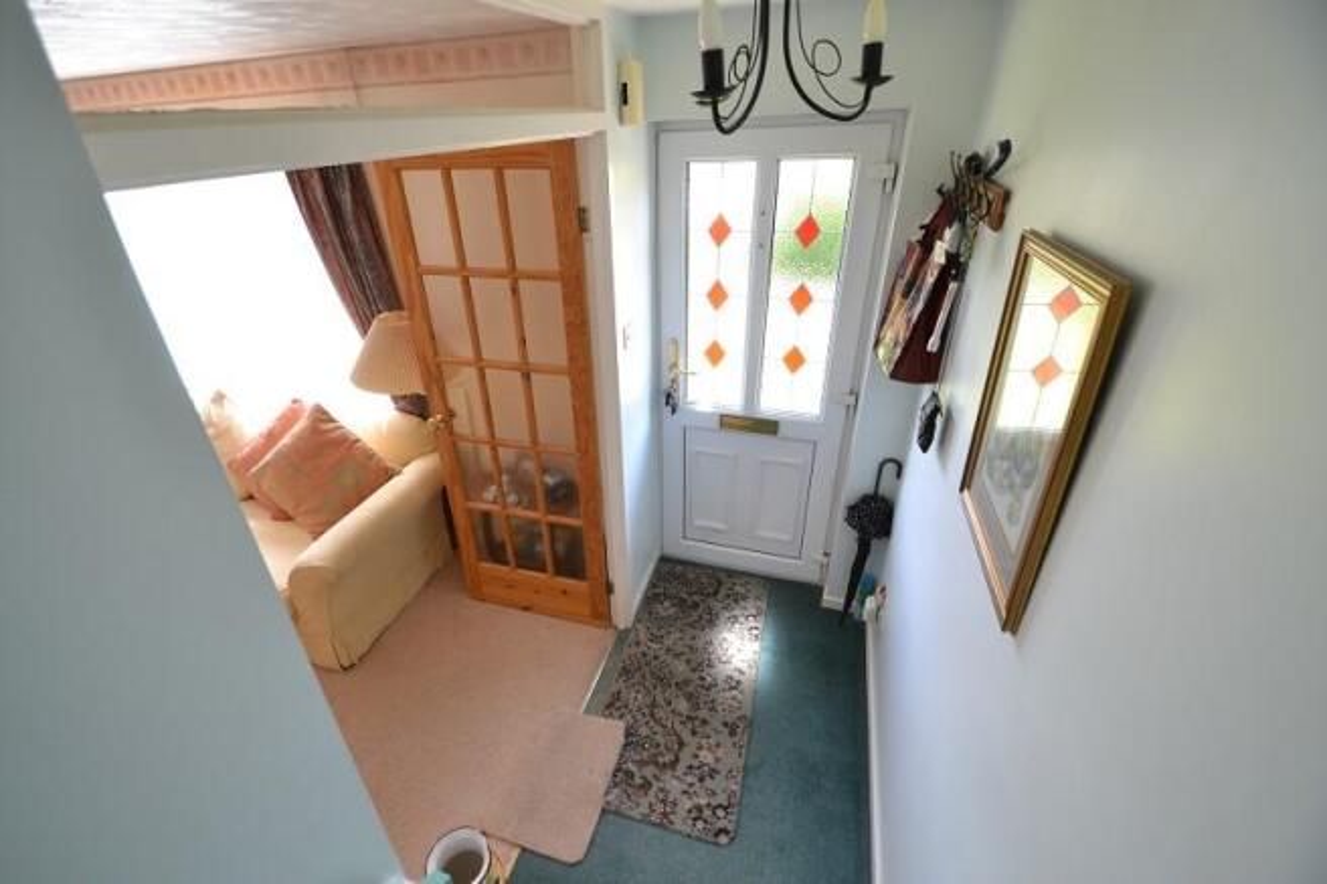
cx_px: 664
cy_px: 442
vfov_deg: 77.3
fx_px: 553
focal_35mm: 15
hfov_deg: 100.4
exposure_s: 1/80
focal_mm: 10
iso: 400
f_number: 4.5
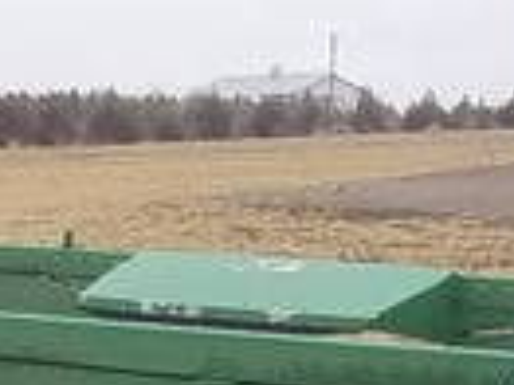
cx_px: -71
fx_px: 2225
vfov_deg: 9.5
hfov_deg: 12.9
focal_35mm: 150
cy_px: 632
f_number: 3.1
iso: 80
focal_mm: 6.5
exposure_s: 1/80
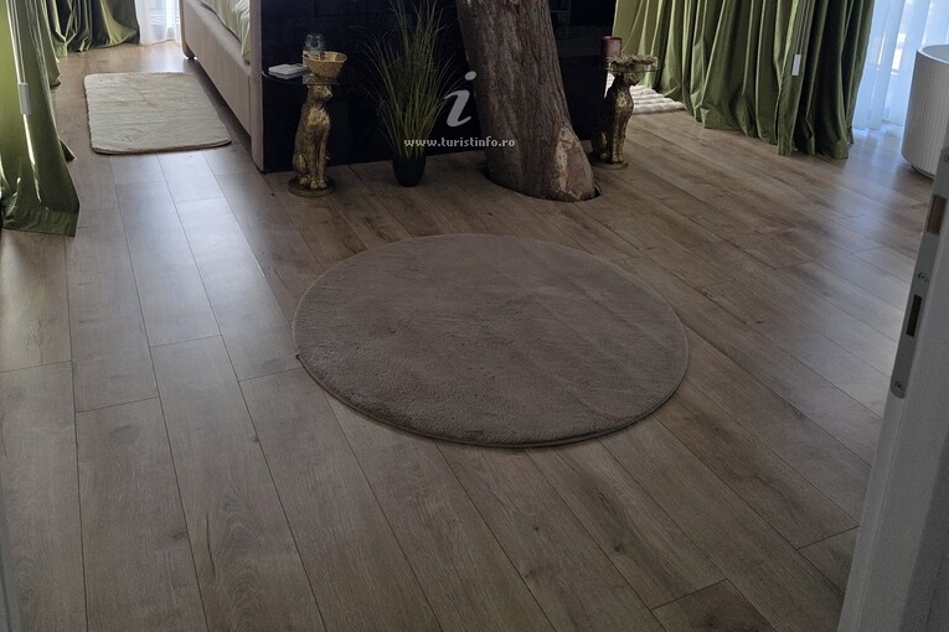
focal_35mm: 32
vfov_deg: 39.4
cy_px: 121
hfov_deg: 58.7
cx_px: 474
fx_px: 843
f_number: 1.8
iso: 50
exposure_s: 1/180
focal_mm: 5.4
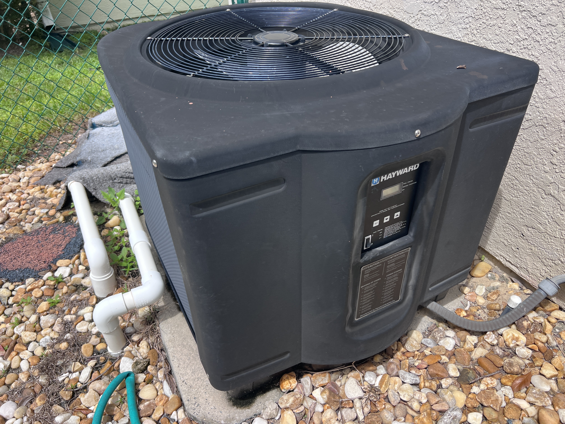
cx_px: 282
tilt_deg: -39.2
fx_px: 424
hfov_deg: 67.3
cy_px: 212
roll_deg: +1.6
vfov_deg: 53.1
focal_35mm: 26
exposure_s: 1/1972
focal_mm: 5.7
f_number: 1.5
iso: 50
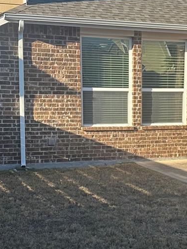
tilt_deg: -7.9
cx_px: 163
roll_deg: -0.6
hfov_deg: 19.8
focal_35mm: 73
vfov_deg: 26.5
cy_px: 164
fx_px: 526
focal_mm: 6.86
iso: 80
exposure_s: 1/2028
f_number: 1.78
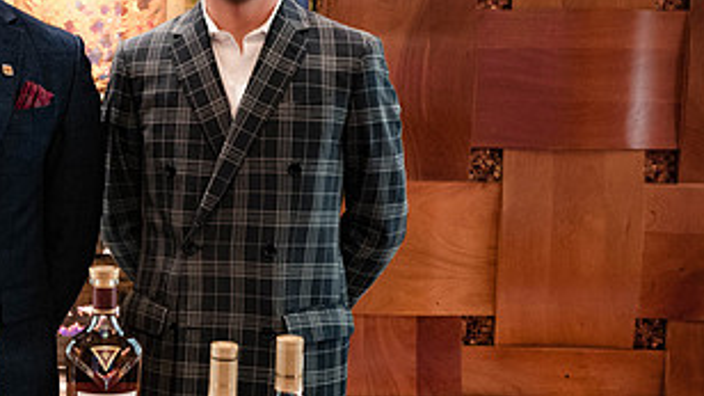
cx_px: 34
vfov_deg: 20.0
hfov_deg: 32.6
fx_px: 1120
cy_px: 235
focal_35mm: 60
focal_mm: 28
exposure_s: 1/5
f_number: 9
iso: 4000
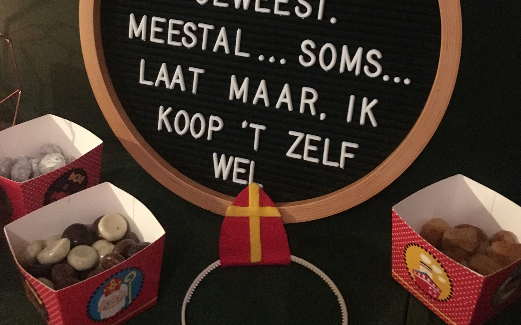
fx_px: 596
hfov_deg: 47.2
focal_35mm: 42
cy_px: 53
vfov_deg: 29.6
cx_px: 261
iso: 800
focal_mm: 4.15
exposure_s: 1/17
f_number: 2.2
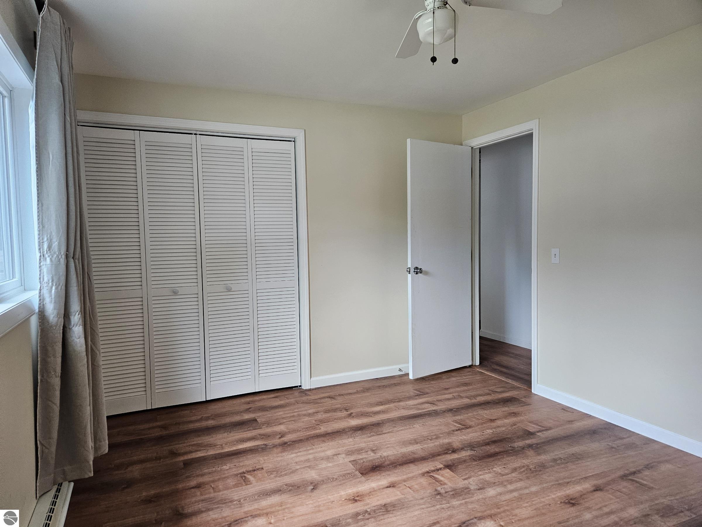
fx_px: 466
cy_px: 264
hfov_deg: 73.9
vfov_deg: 58.9
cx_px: 351
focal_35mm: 23
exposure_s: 1/172
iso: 320
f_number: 1.8
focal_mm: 5.4
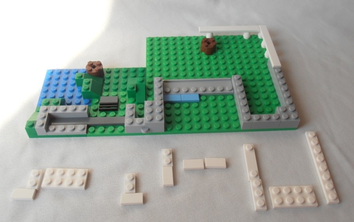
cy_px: 100
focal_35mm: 40
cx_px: 174
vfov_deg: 32.0
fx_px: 386
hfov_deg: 49.3
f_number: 3.9
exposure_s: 1/125
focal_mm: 6.61
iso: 80
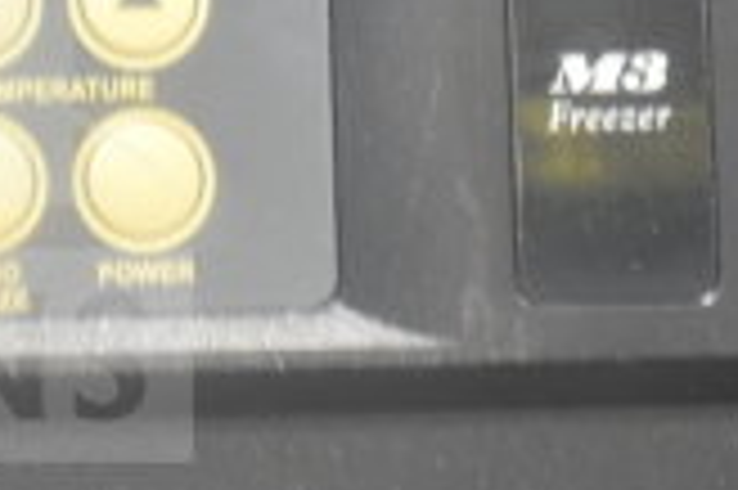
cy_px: 106
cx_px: -315
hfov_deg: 11.5
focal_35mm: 173
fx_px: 3540
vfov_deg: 7.9
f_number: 4.2
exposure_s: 1/50
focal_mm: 31
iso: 1600
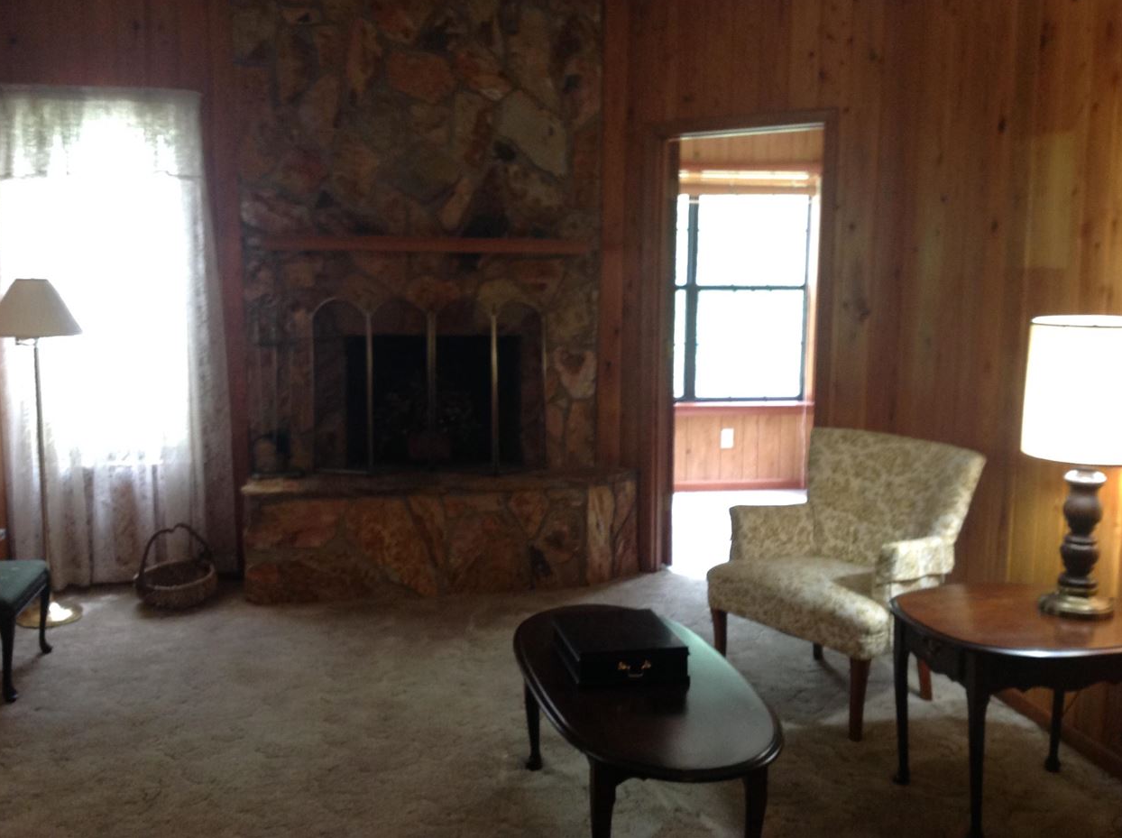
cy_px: 408
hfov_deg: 51.4
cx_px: 550
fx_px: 1165
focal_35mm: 36
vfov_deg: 39.6
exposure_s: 1/15
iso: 160
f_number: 2.4
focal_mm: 4.28
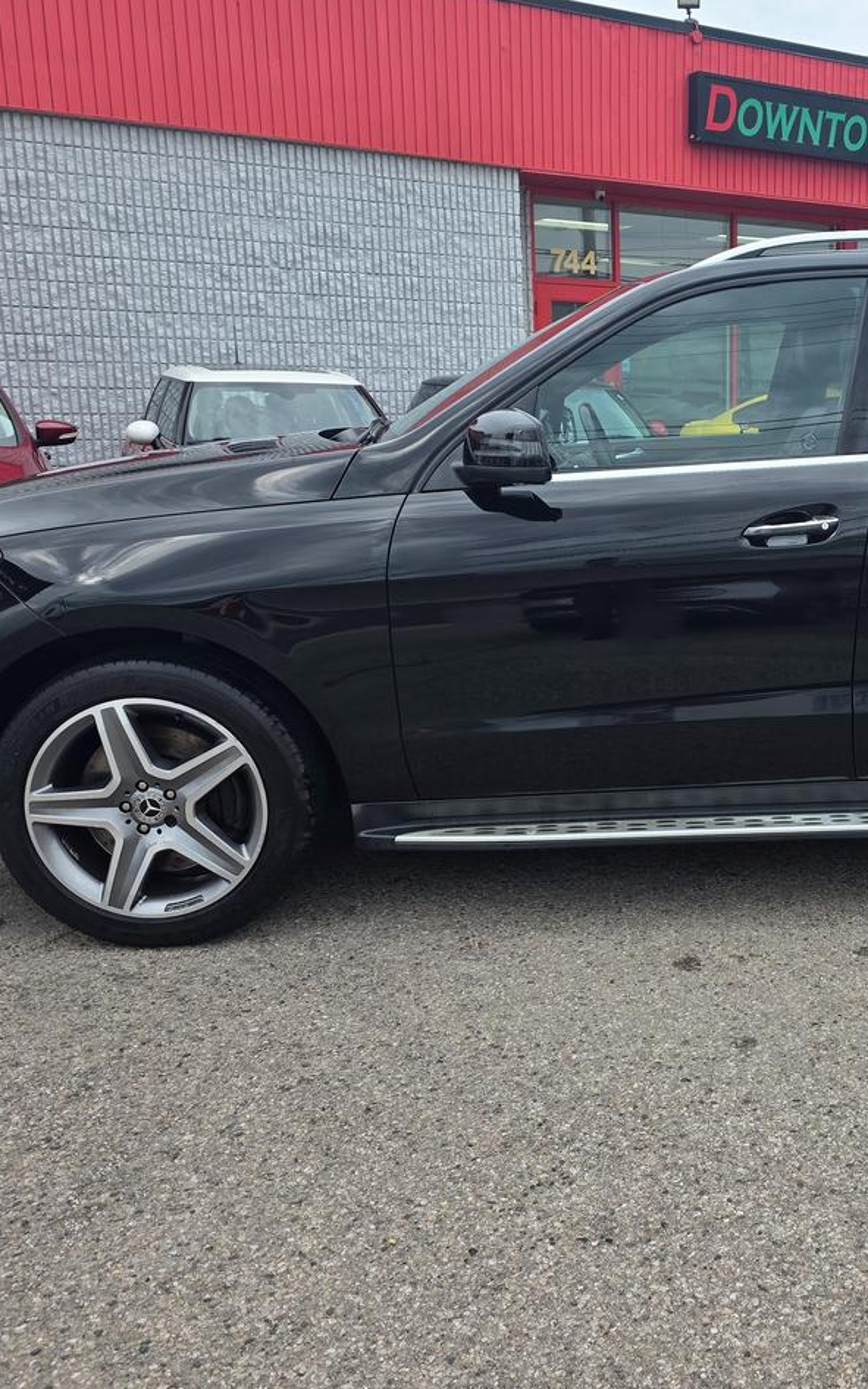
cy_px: 690
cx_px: 739
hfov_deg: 36.5
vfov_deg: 58.1
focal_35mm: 33
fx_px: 1249
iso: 80
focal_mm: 6.3
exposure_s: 1/1804
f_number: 1.7
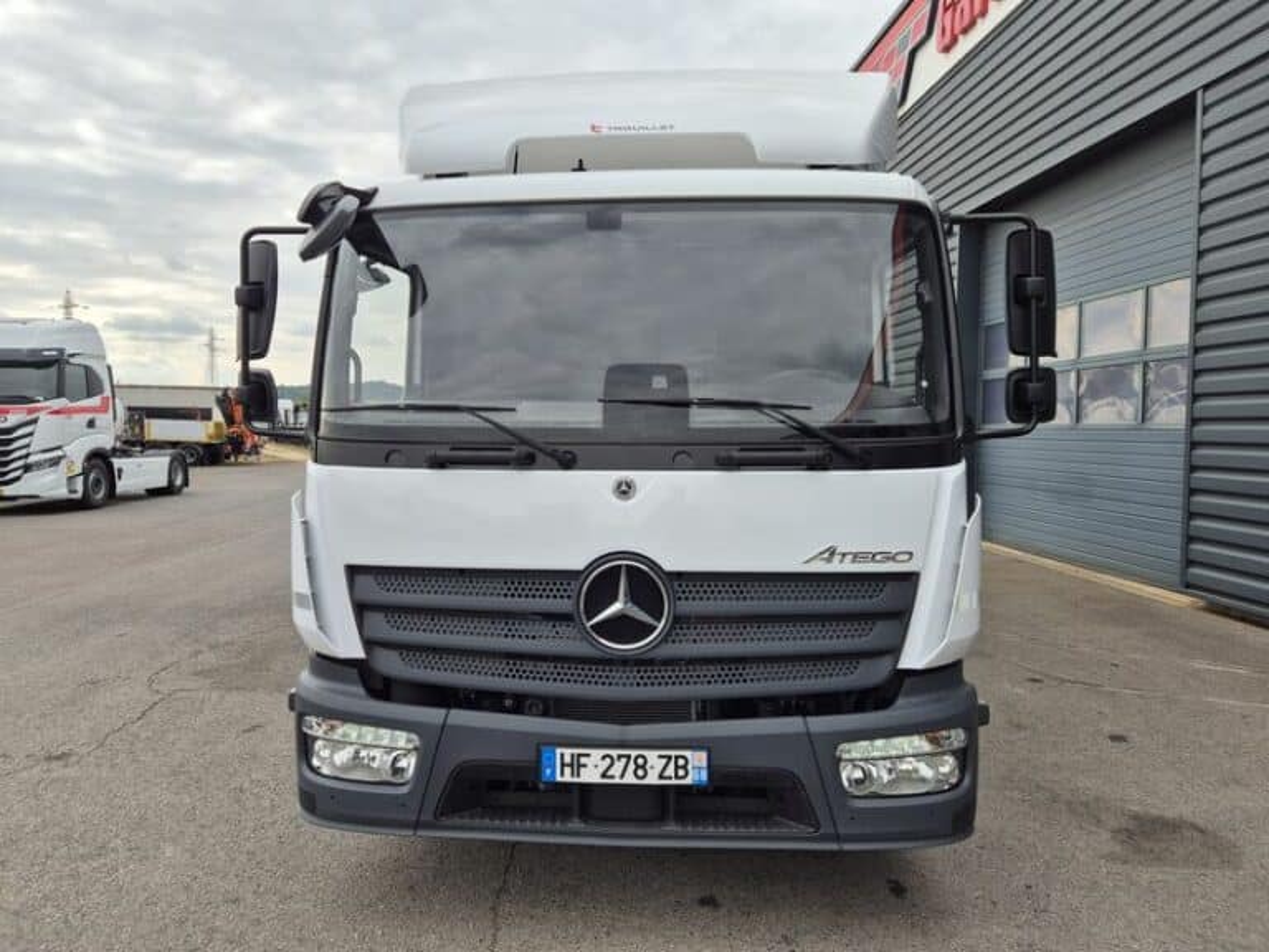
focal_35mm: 23
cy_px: 476
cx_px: 634
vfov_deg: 58.9
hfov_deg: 73.9
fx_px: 843
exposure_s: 1/842
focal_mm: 5.4
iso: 25
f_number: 1.8
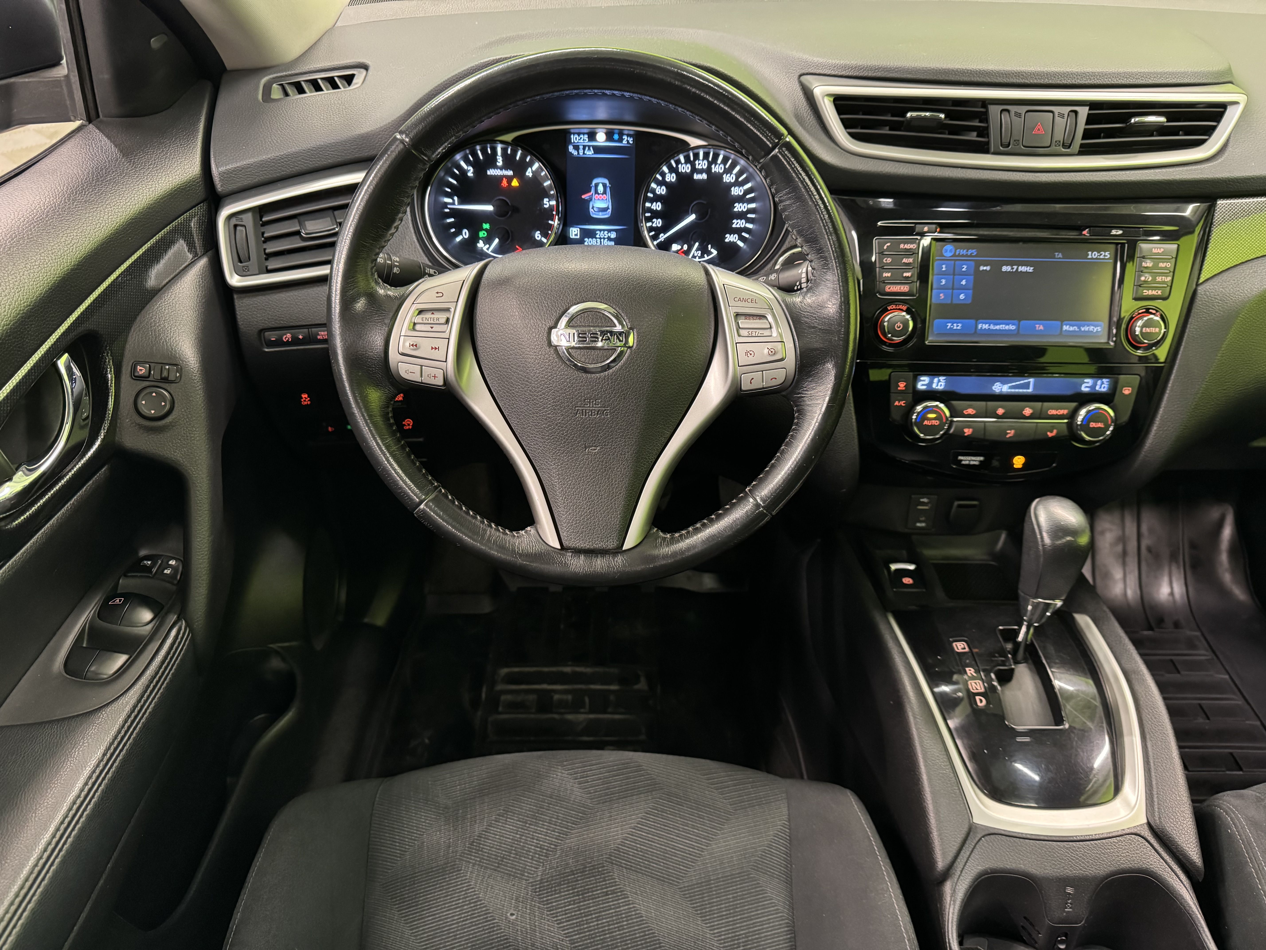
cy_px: 475
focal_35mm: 24
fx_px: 878
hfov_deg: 71.6
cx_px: 633
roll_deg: -1.5
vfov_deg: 56.8
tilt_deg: -39.0
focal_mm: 6.76
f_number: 1.78
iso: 800
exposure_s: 1/33
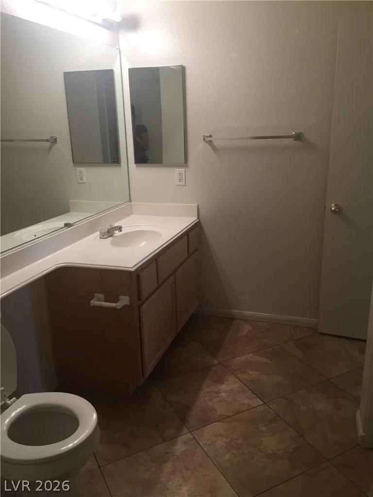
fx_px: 417
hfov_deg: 48.2
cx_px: 186
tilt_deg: -17.1
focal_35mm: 29
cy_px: 248
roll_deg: +1.2
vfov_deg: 61.7
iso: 32
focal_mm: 4.15
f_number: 2.2
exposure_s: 1/40
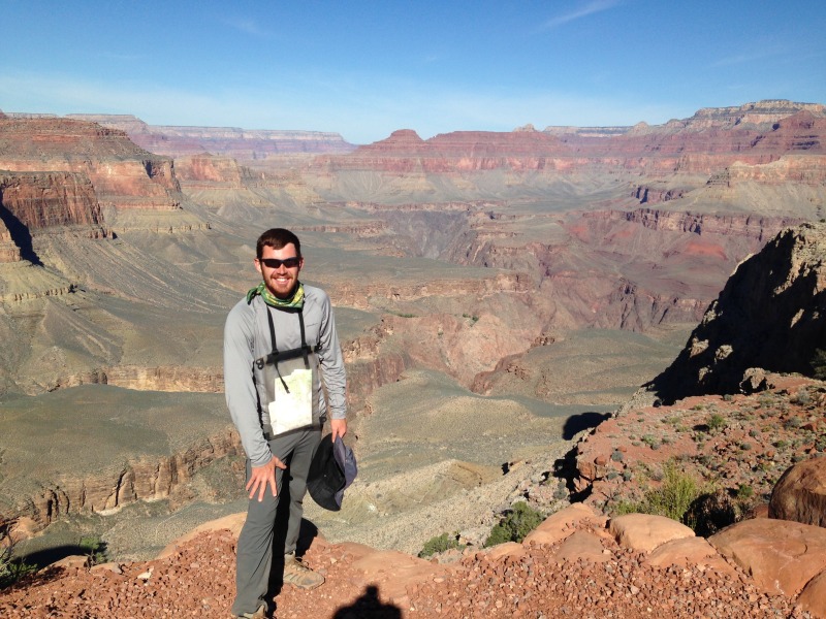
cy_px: 310
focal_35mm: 33
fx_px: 787
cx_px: 413
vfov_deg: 42.9
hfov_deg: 55.4
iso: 50
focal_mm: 4.12
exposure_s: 1/2584
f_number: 2.4
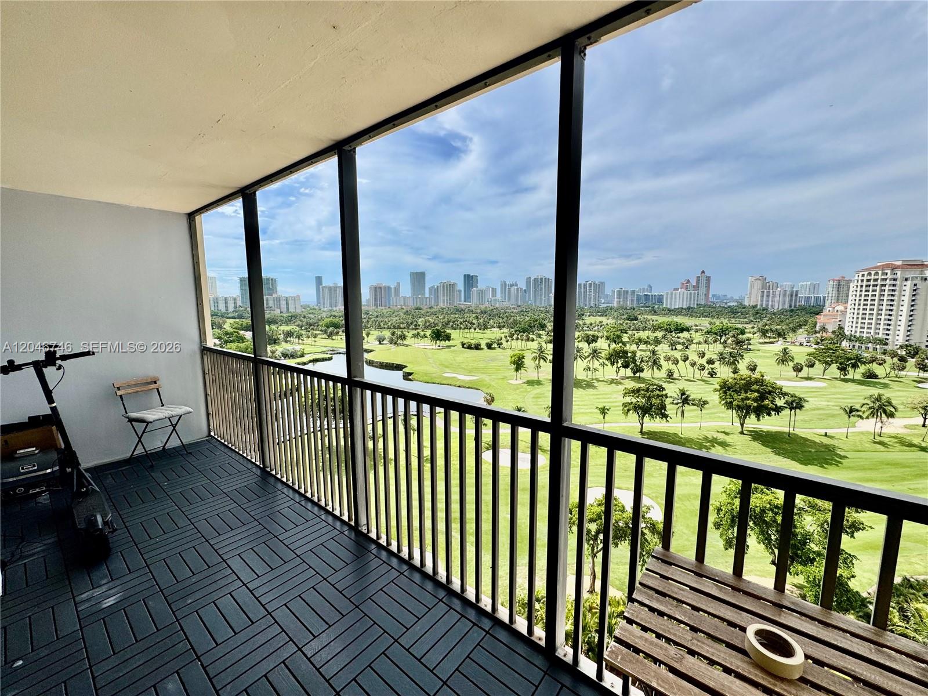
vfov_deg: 85.7
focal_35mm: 14
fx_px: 375
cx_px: 464
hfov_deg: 102.1
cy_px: 348
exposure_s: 1/2985
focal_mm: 2.22
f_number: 2.2
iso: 50
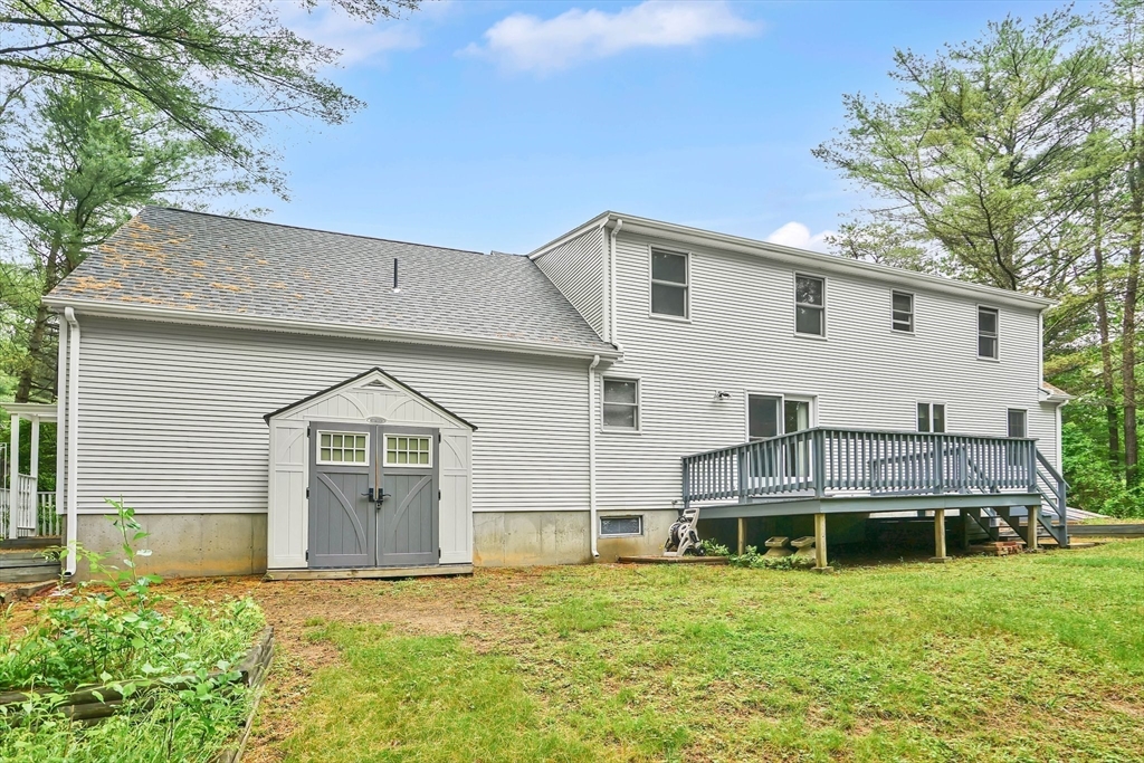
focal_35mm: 16
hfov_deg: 96.7
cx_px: 572
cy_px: 382
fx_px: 508
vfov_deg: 73.8
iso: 100
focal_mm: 16
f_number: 6.3
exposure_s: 1/80
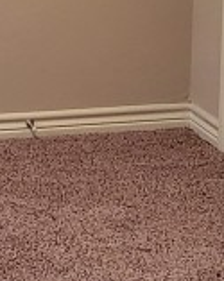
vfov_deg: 11.3
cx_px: -59
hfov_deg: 9.1
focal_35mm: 166
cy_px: -93
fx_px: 1380
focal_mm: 4.25
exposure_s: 1/40
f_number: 1.8
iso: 500
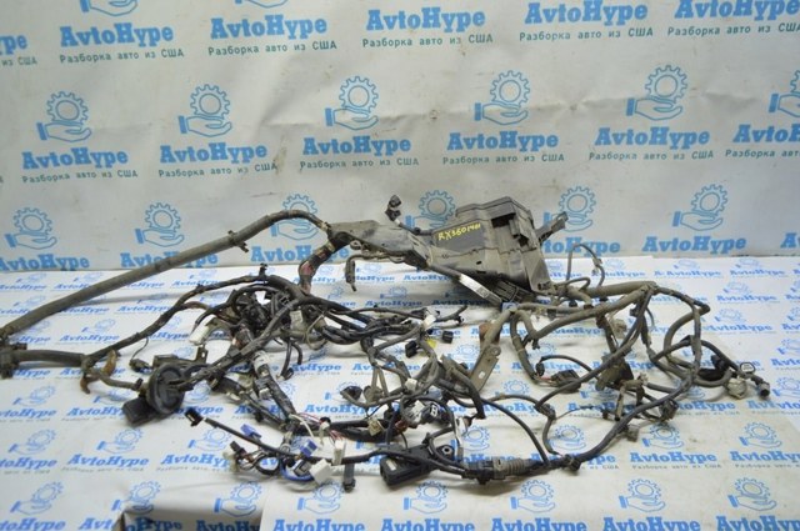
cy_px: 266
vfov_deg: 47.8
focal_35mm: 27
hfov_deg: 67.4
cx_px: 400
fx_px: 599
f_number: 3.5
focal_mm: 18
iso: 400
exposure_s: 1/40
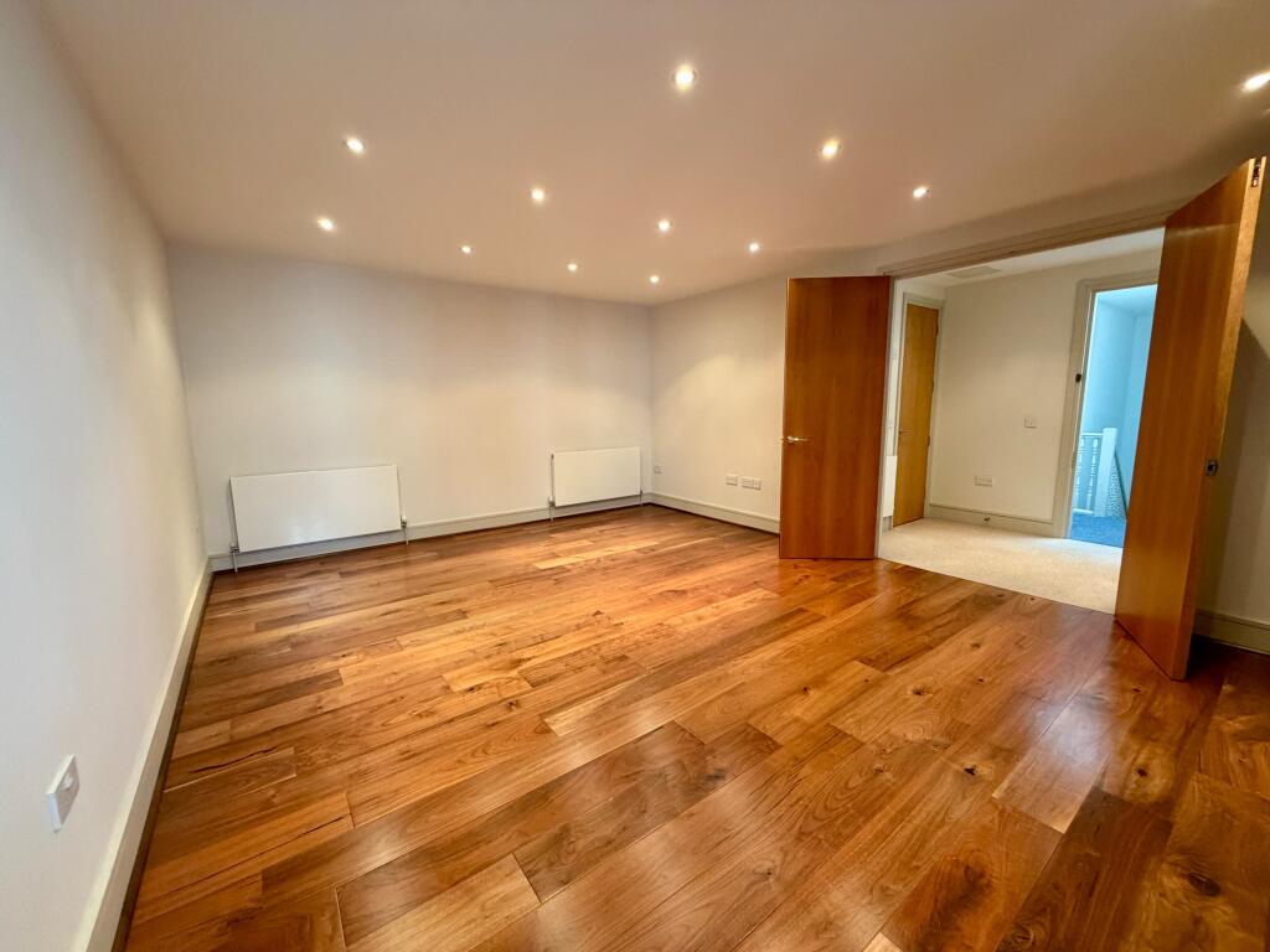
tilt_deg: -8.6
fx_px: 514
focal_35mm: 14
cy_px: 476
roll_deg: +0.5
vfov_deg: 85.7
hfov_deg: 102.1
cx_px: 635
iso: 320
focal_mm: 2.22
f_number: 2.2
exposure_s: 1/50
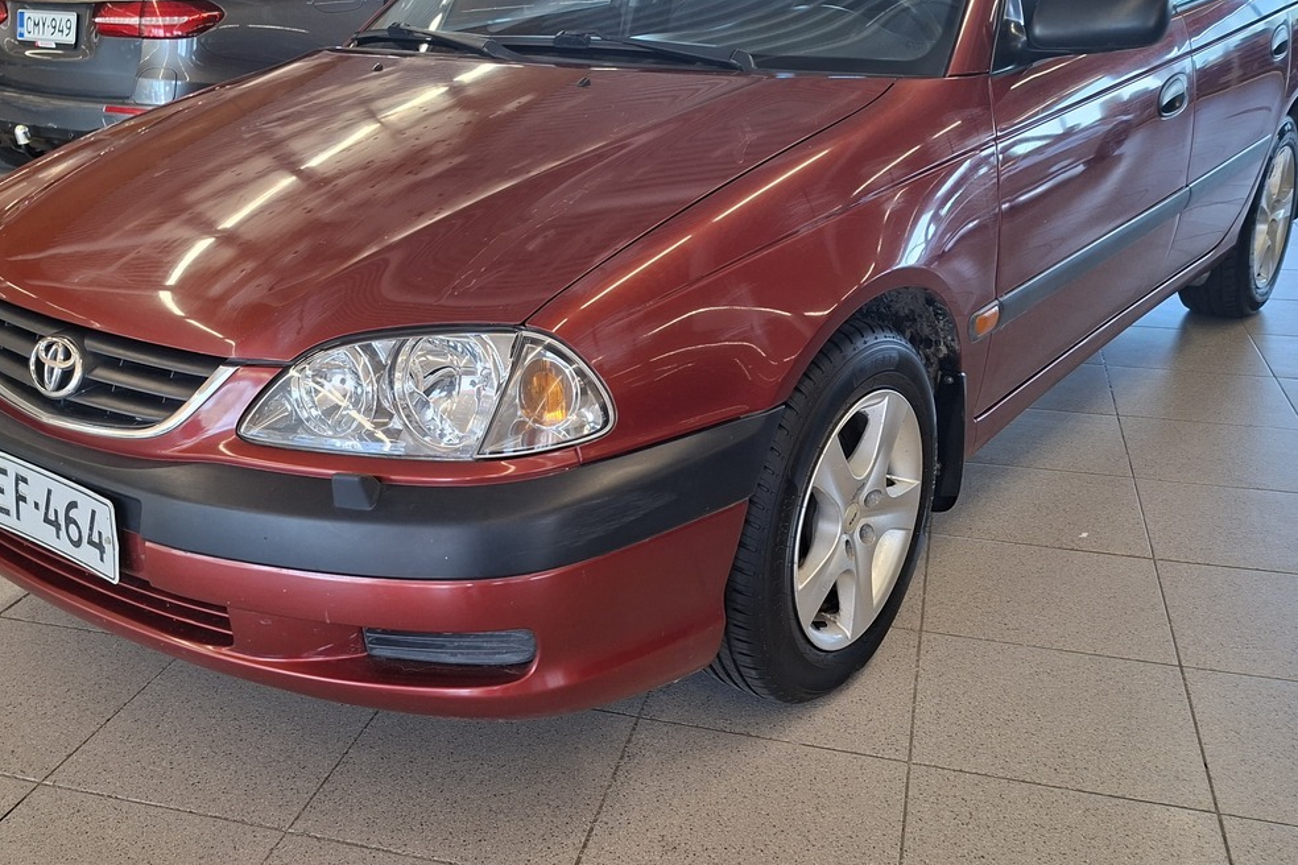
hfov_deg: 54.0
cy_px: 402
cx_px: 517
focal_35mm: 35
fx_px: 1262
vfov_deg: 37.8
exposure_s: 1/100
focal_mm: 5.54
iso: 50
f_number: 1.8
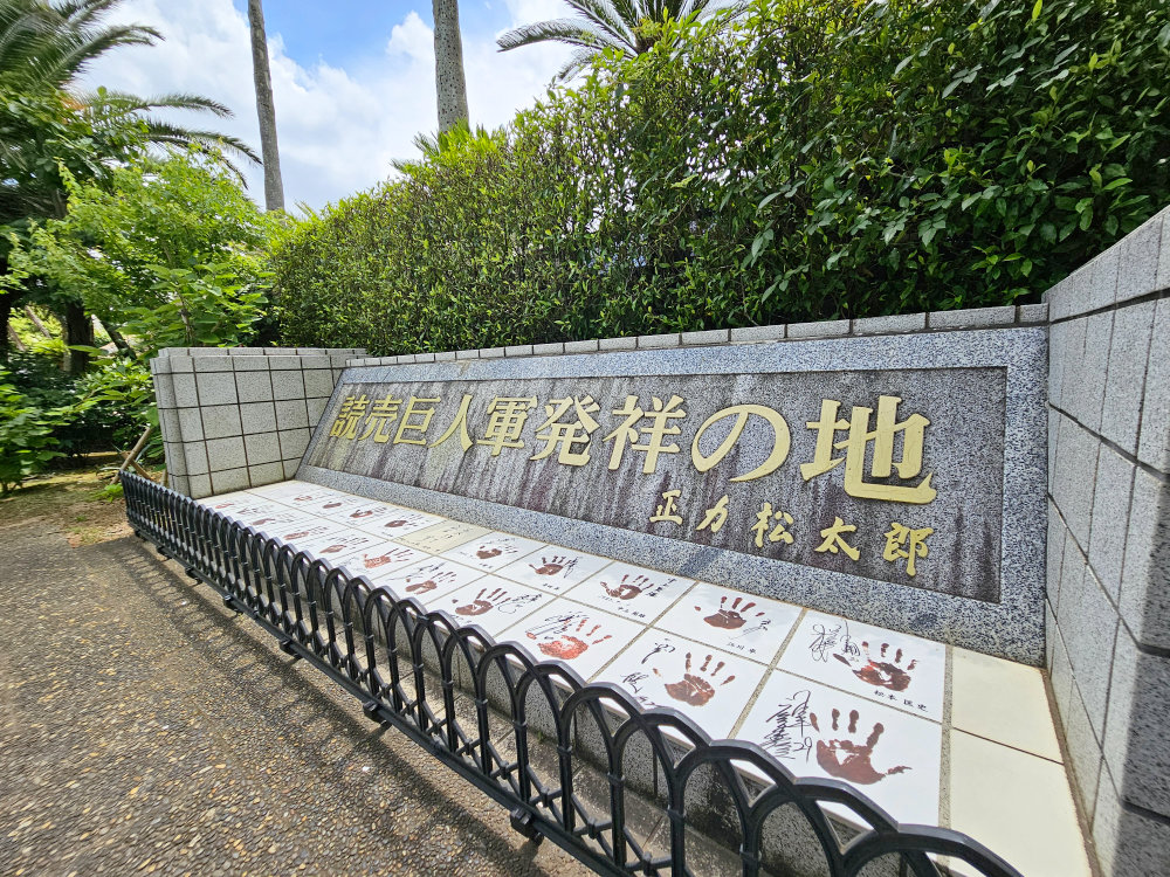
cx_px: 585
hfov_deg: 106.2
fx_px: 439
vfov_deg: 89.9
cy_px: 438
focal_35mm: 13
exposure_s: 1/1073
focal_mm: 2.2
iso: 50
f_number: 2.2
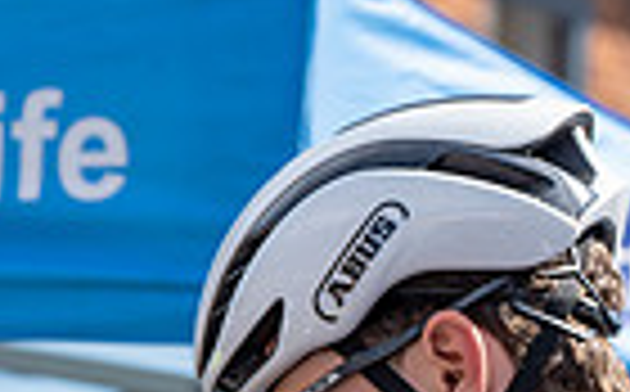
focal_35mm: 315
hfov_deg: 6.7
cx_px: 310
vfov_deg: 4.1
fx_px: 5400
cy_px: 455
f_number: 5.6
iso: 400
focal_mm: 96
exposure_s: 1/1000
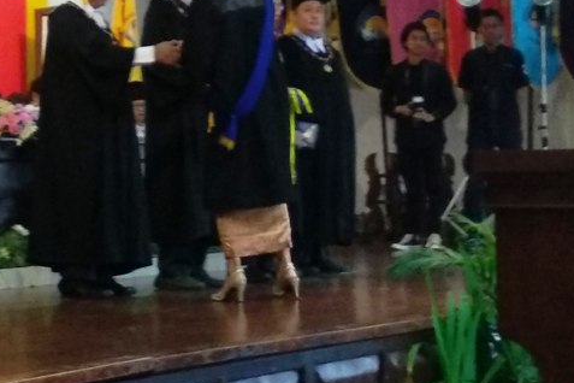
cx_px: 96
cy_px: 81
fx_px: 925
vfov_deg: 23.1
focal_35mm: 58
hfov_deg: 33.3
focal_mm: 3.81
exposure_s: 1/20
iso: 800
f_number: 2.2
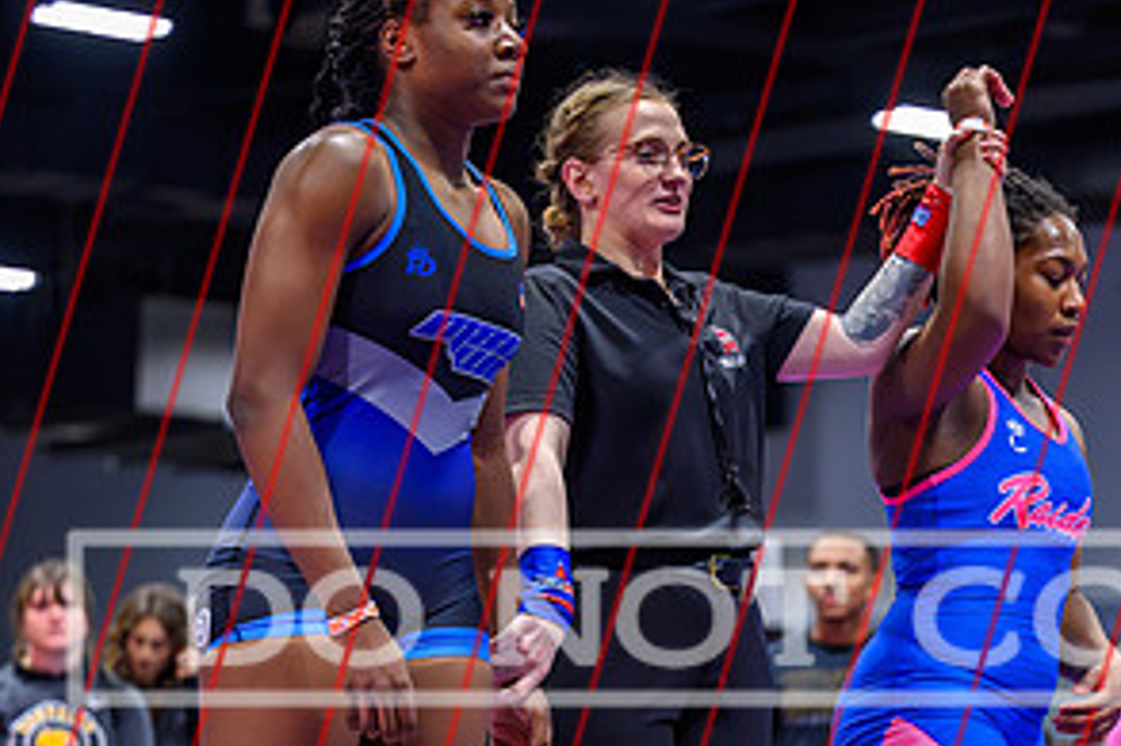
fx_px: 5571
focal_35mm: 179
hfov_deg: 11.4
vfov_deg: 7.6
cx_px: 935
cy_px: 709
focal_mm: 79
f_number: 2.8
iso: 4000
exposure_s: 1/800
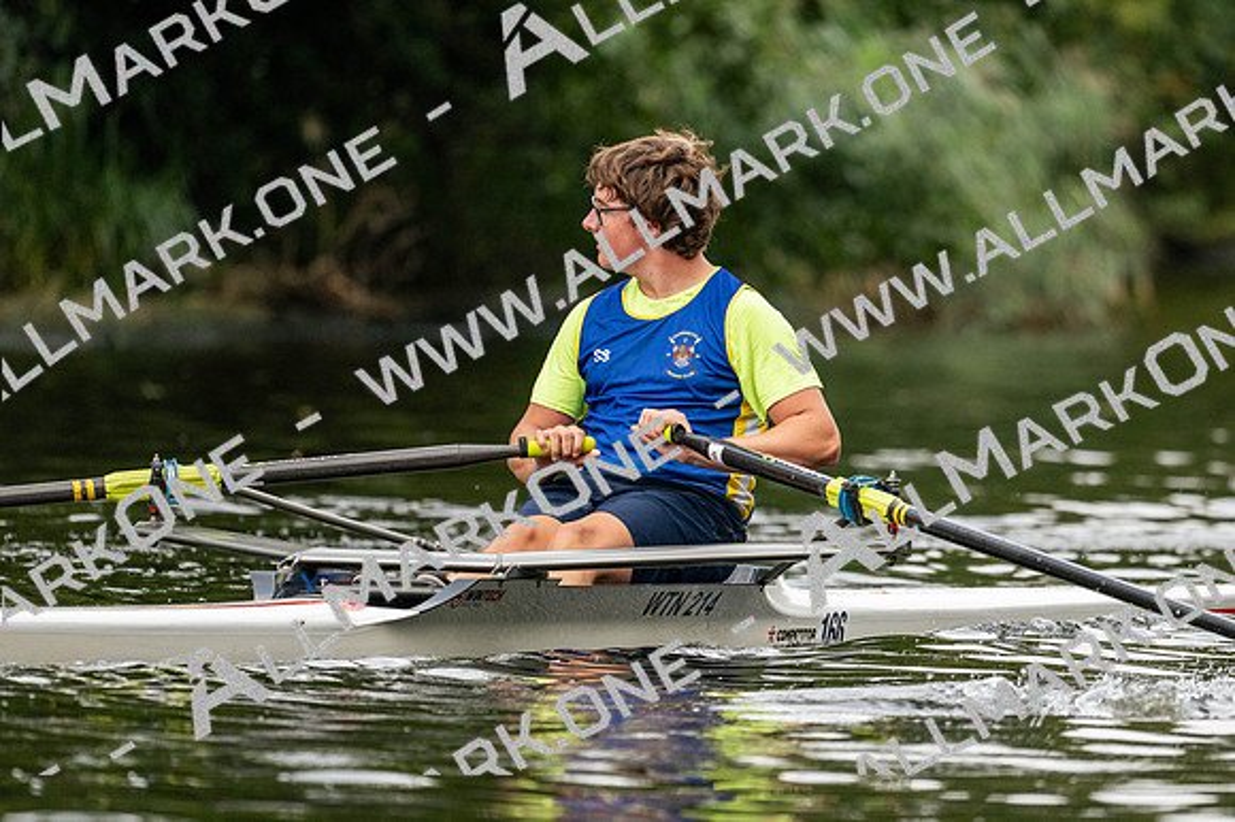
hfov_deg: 3.4
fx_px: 20571
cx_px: 618
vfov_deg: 2.3
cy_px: 411
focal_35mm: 600
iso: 1100
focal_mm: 400
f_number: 4.5
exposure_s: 1/2500
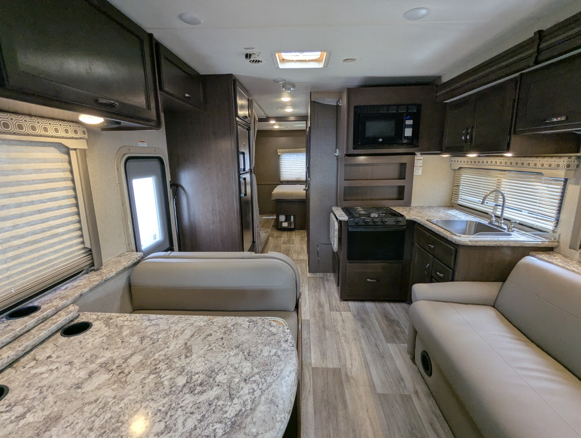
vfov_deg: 78.2
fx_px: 269
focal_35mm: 16
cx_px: 290
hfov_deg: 94.4
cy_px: 219
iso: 165
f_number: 2.2
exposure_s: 1/79.7
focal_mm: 2.35
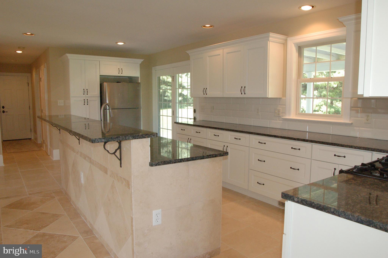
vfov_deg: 50.3
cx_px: 194
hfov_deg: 70.5
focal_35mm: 26
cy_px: 129
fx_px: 275
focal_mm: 17
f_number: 8
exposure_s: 1/80
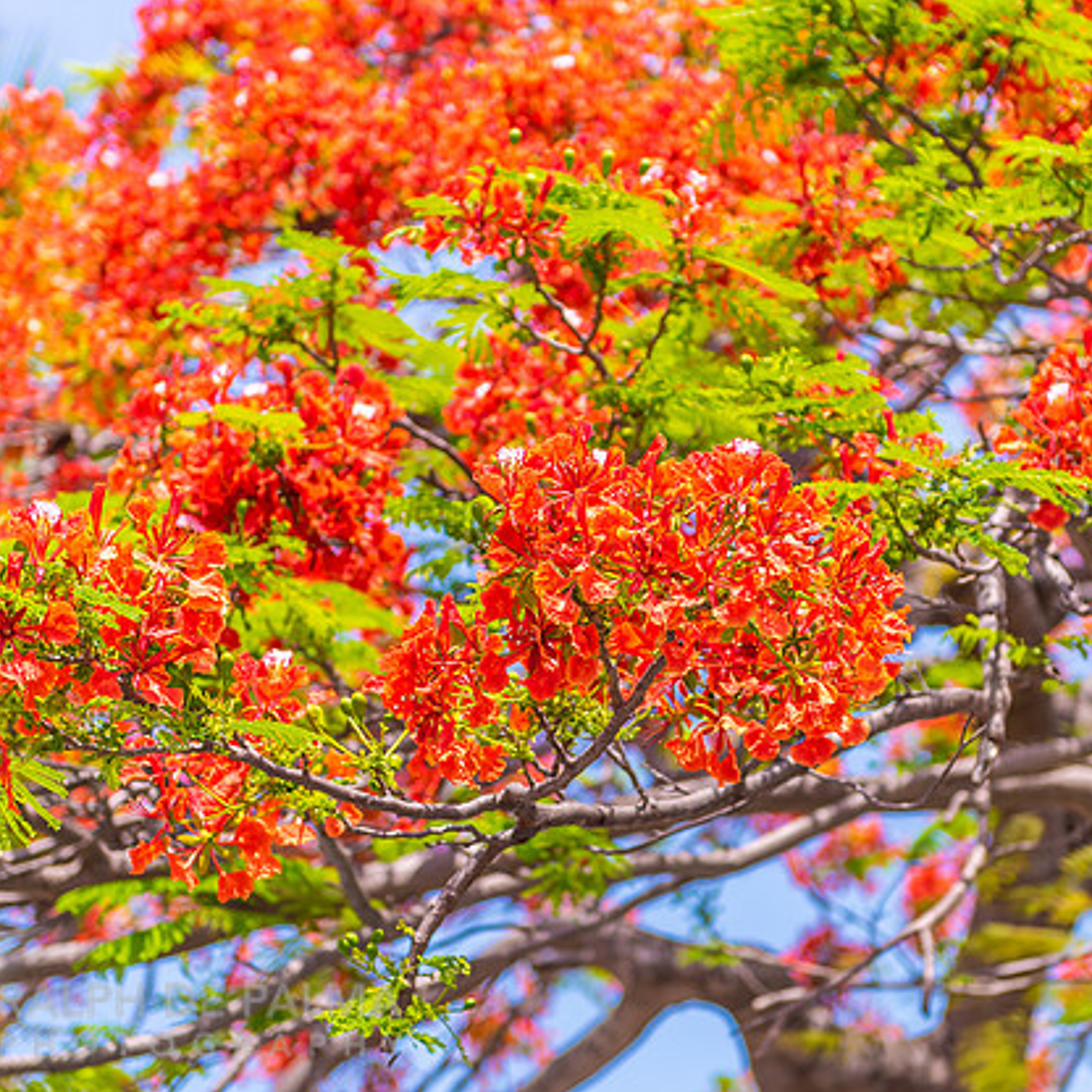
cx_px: 605
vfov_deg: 16.6
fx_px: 3747
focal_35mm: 105
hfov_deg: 16.6
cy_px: 608
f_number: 2.8
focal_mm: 70
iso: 64
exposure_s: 1/640
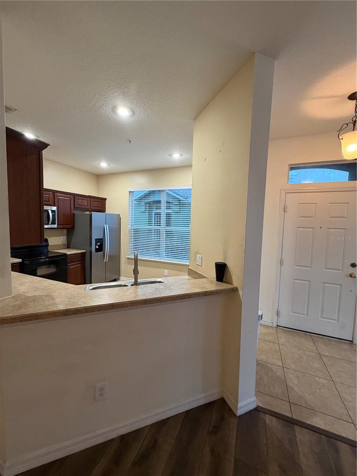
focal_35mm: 14
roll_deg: -2.4
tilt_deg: -4.4
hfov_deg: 85.7
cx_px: 178
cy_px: 238
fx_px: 193
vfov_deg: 102.1
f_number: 2.2
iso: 250
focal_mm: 2.22
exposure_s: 1/60
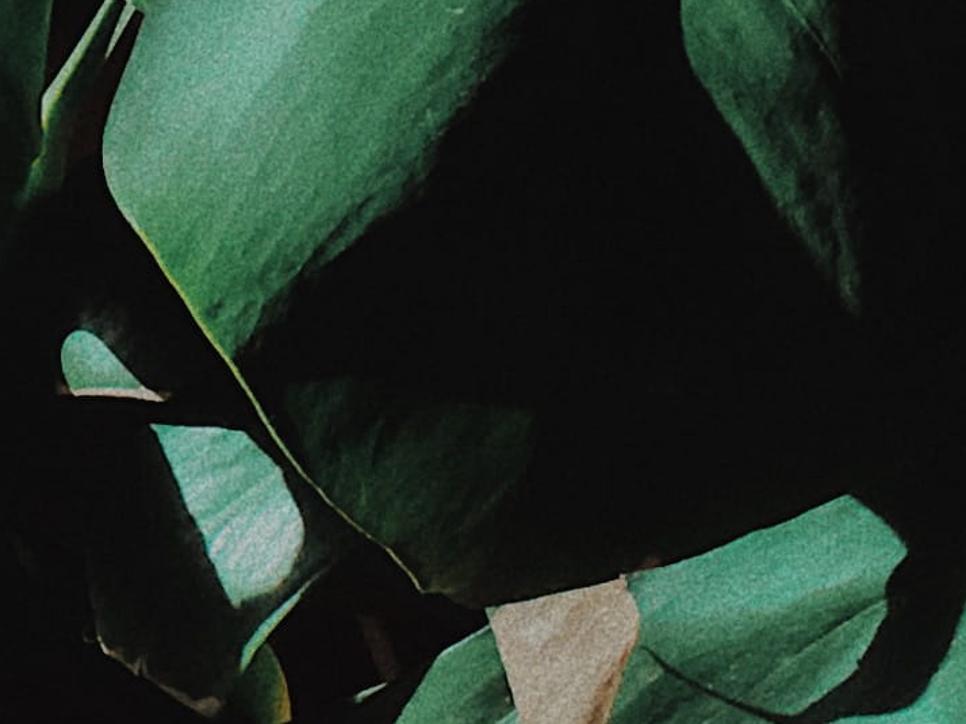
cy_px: 1464
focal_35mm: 322
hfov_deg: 6.1
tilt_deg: -24.3
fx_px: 8983
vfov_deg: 4.5
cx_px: 1089
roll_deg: -1.4
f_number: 2.8
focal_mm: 6.6
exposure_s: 1/220
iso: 20
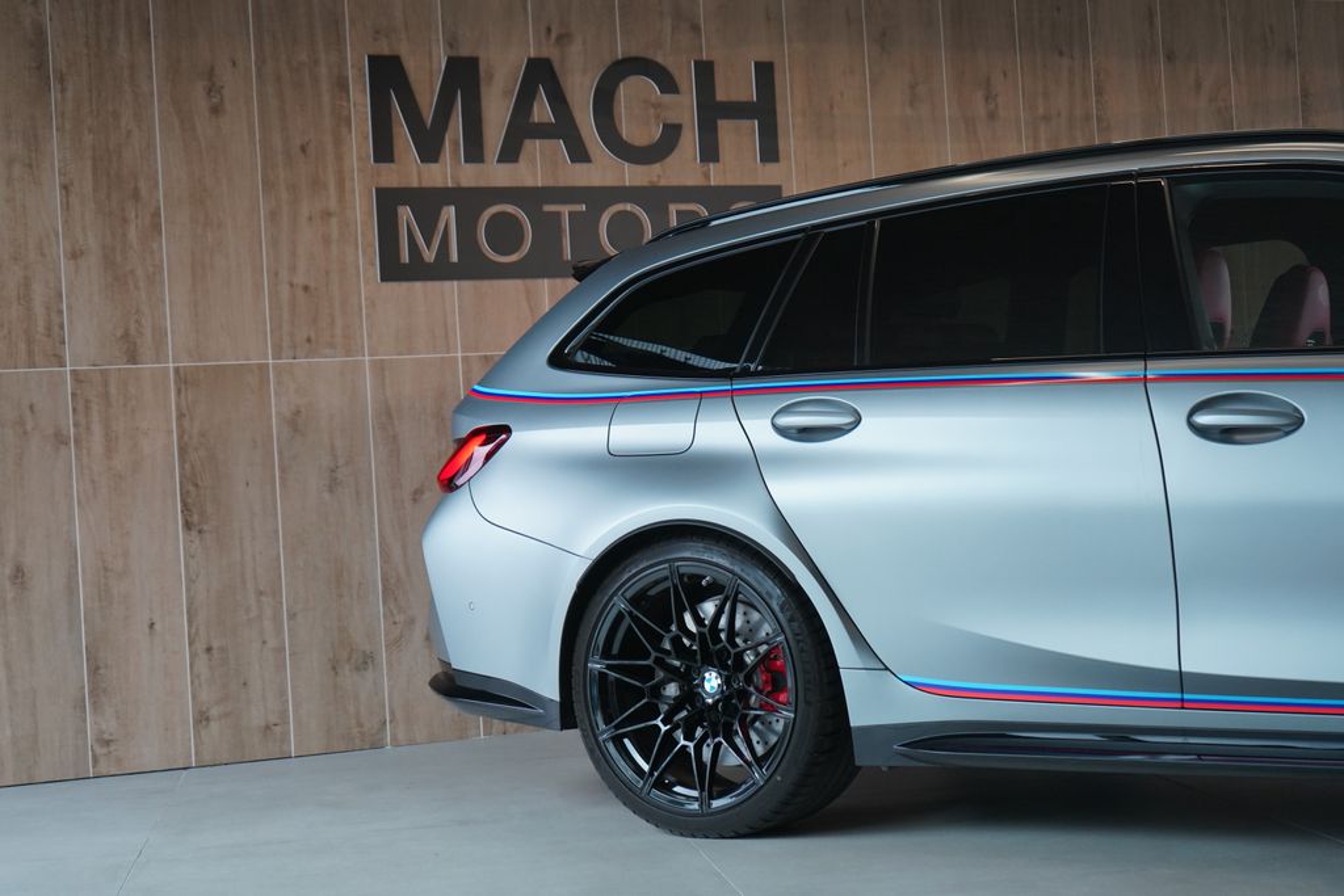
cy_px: 448
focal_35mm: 59
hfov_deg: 33.9
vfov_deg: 23.0
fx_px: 2203
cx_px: 672
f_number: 5
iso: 2000
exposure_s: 1/160
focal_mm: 59
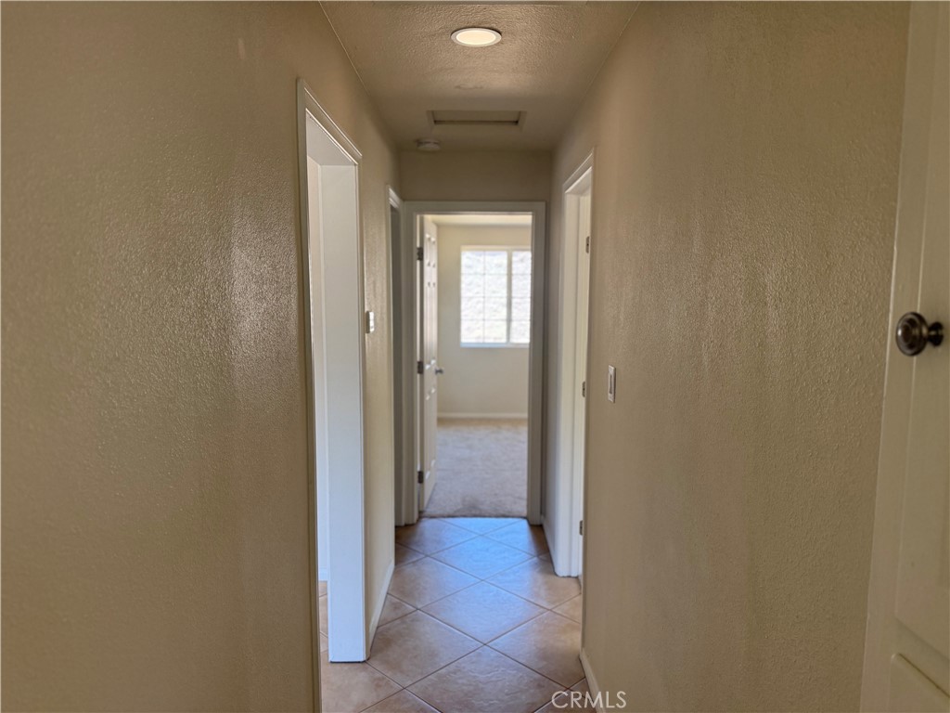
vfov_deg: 56.8
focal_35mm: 24
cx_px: 475
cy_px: 356
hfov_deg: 71.6
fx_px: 659
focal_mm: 6.76
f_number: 1.78
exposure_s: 1/112
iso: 200
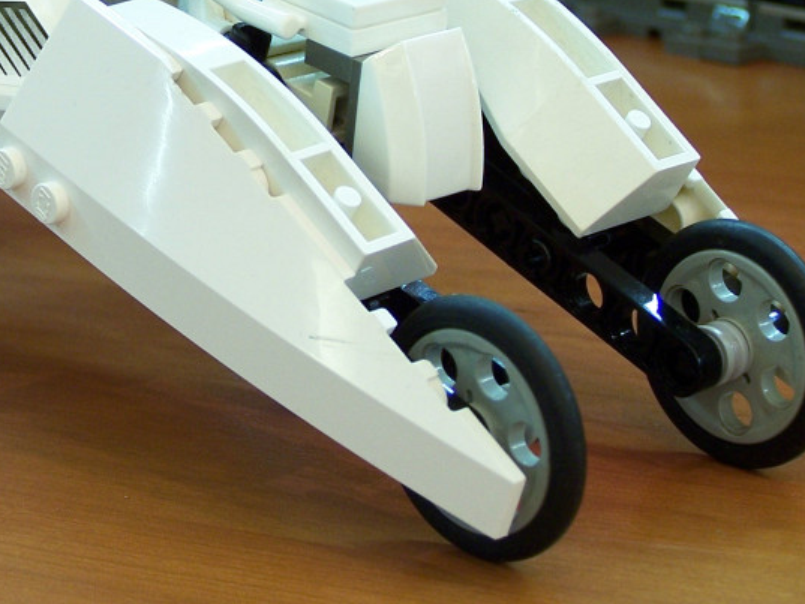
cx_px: 160
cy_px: 88
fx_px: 3326
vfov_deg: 10.3
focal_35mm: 143
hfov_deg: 13.7
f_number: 3.2
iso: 80
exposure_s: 1/3
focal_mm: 12.4
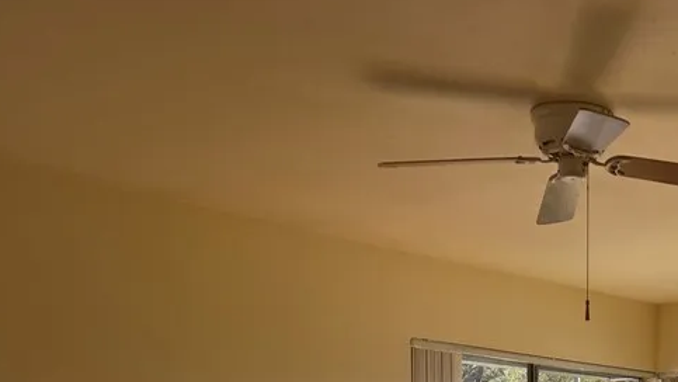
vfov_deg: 18.6
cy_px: 507
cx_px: 658
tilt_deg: -0.2
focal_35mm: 60
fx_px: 1079
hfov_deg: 32.4
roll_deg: -0.3
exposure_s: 1/733
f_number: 1.5
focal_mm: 5.7
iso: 50
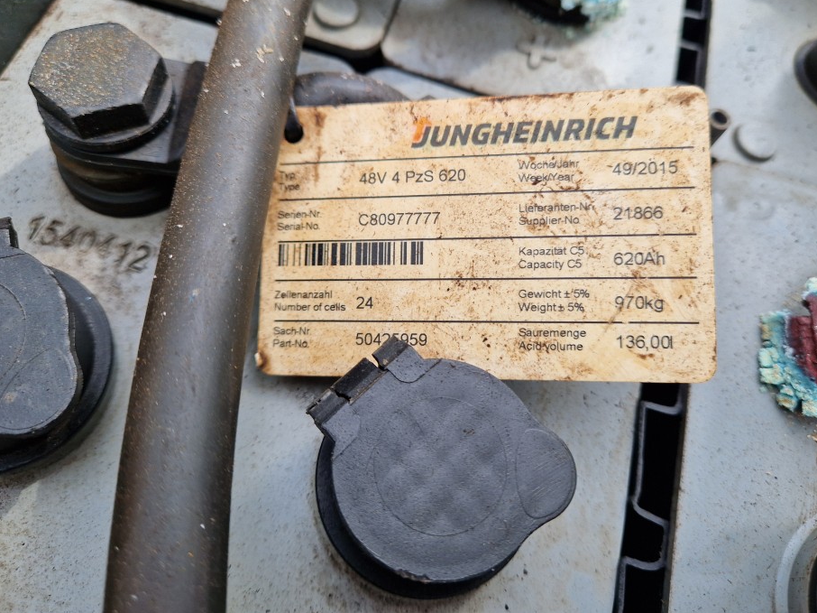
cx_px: 431
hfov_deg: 67.3
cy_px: 268
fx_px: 613
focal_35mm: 26
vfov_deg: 52.9
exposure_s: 1/306
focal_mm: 5.4
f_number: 1.8
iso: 50
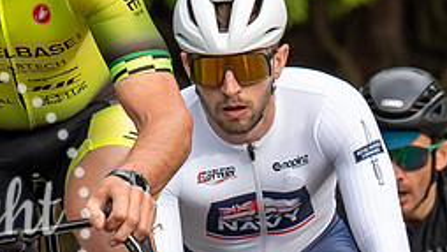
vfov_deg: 1.0
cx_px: -63
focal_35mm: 1274
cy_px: -94
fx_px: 15103
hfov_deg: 1.7
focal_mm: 155
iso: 400
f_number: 4
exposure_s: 1/800
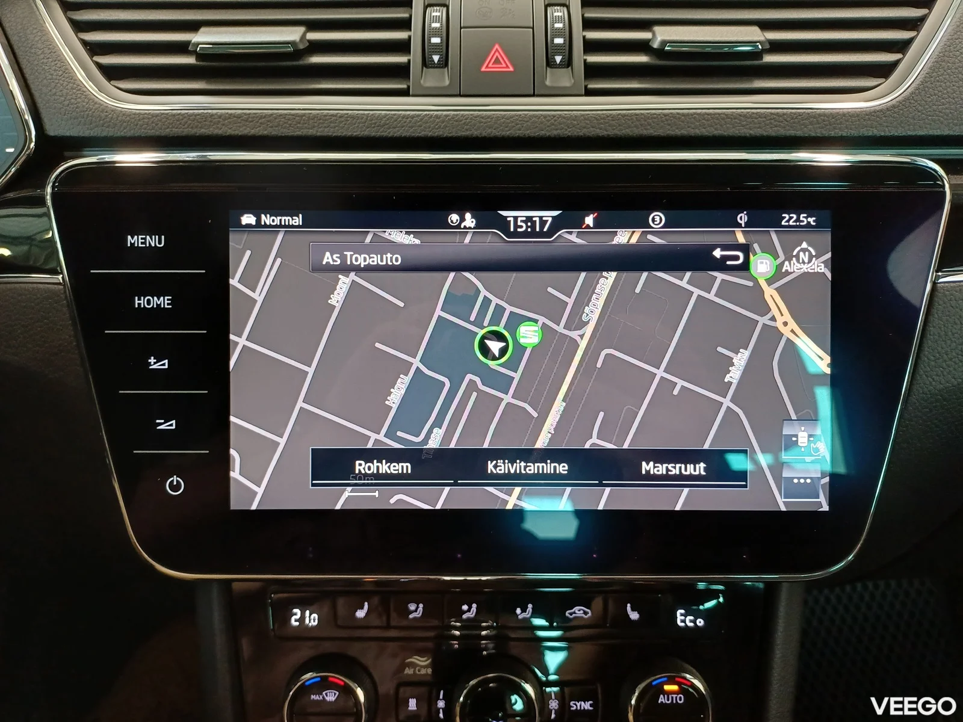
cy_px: 361
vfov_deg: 54.9
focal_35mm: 25
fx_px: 695
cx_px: 482
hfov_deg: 69.4
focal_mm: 4.65
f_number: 1.8
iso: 250
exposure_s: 1/33.3
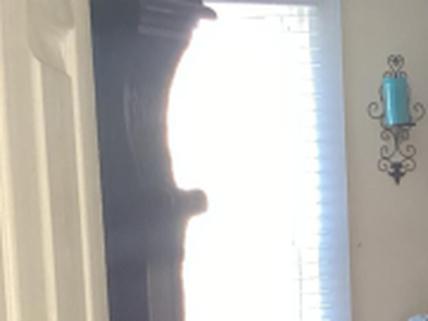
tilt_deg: -8.8
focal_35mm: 115
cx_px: 517
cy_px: 416
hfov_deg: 16.4
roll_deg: +0.9
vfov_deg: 12.5
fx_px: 1422
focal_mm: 3.3
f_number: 2.4
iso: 250
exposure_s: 1/40
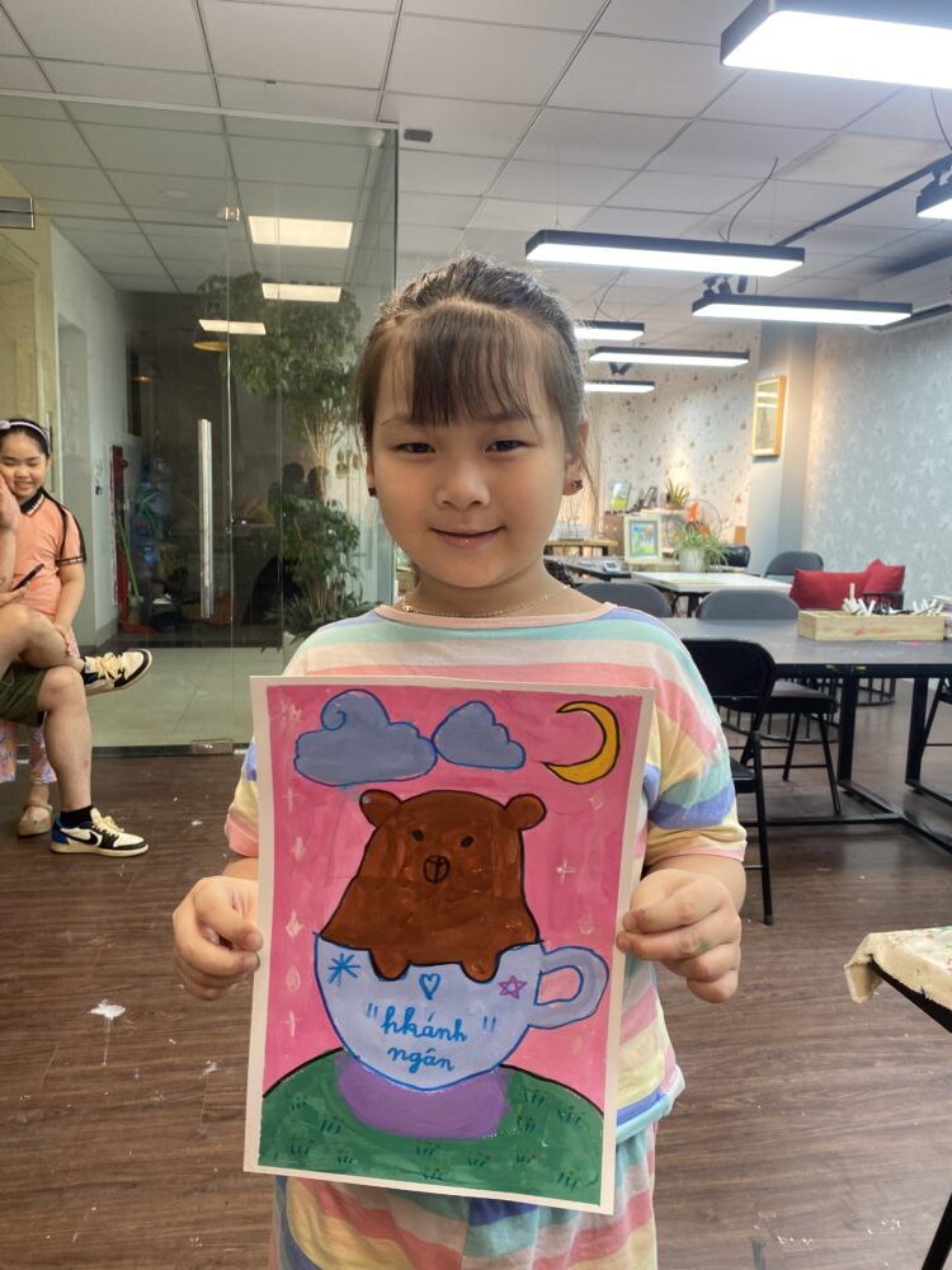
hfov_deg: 53.1
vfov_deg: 67.3
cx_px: 476
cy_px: 635
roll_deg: -1.1
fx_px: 953
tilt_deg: -8.3
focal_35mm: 26
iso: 100
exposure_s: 1/100
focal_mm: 4.25
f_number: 1.8
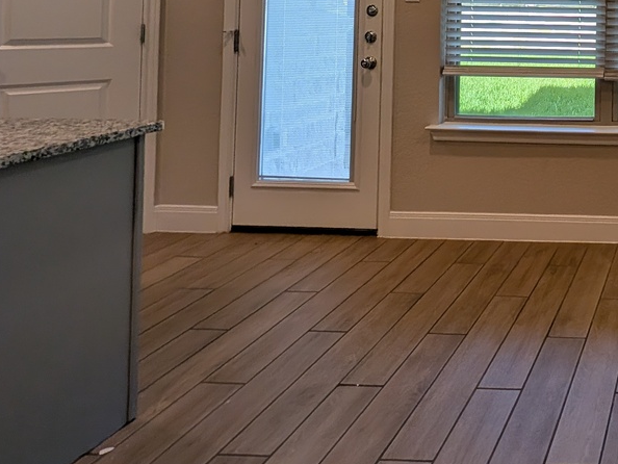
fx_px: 518
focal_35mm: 29
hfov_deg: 45.8
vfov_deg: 41.9
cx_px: 681
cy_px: 1
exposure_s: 1/234
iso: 54
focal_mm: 2.02
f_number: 1.7
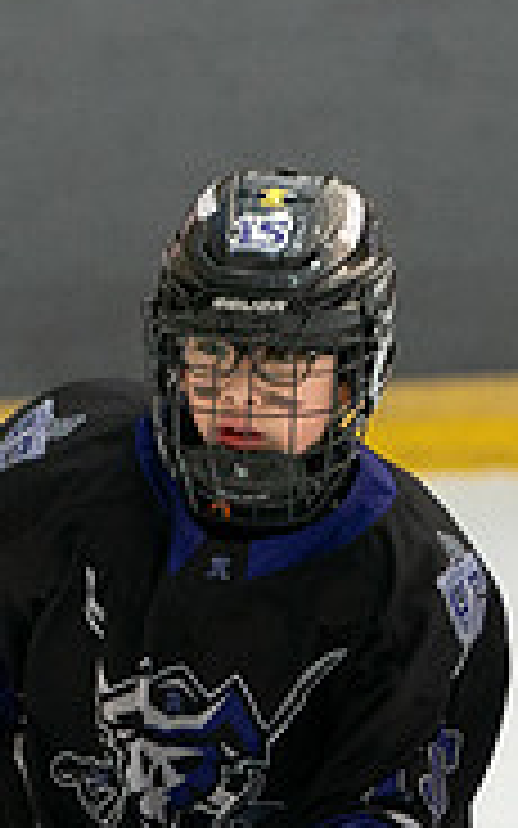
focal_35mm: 784
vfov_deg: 2.7
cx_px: 158
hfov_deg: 1.7
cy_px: 958
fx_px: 17709
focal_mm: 132
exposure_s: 1/1000
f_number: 3.2
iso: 2000
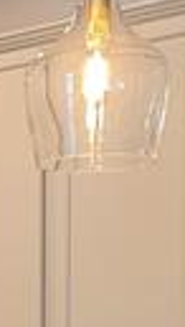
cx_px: -241
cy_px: 439
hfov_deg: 7.7
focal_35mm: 149
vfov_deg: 13.8
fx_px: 1293
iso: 400
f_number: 1.7
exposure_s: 1/120
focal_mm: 6.3
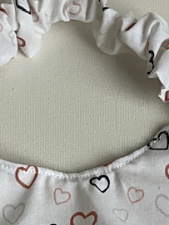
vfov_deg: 12.7
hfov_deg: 10.8
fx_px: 893
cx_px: 65
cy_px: 443
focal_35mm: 137
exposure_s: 1/370
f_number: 1.8
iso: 25
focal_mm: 3
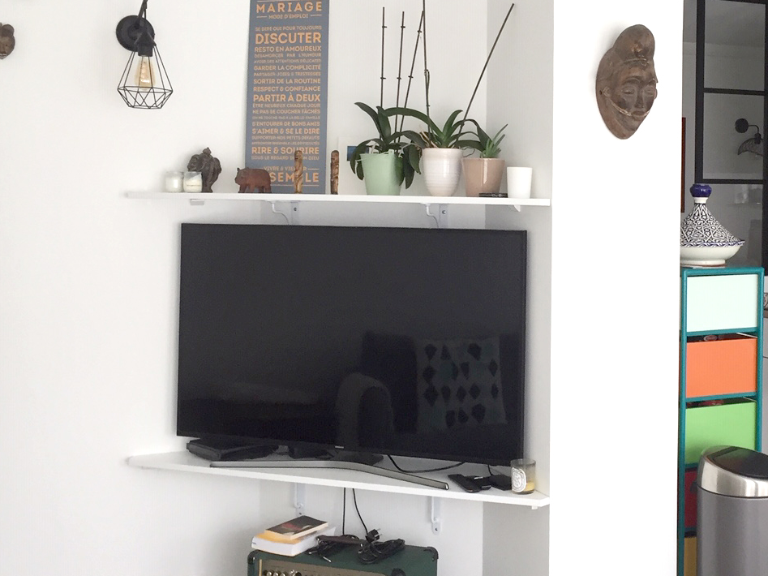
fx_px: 1109
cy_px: 234
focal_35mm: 50
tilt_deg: -2.3
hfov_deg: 37.4
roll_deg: -0.6
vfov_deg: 29.0
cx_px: 560
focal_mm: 4.15
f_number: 2.2
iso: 40
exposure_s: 1/33
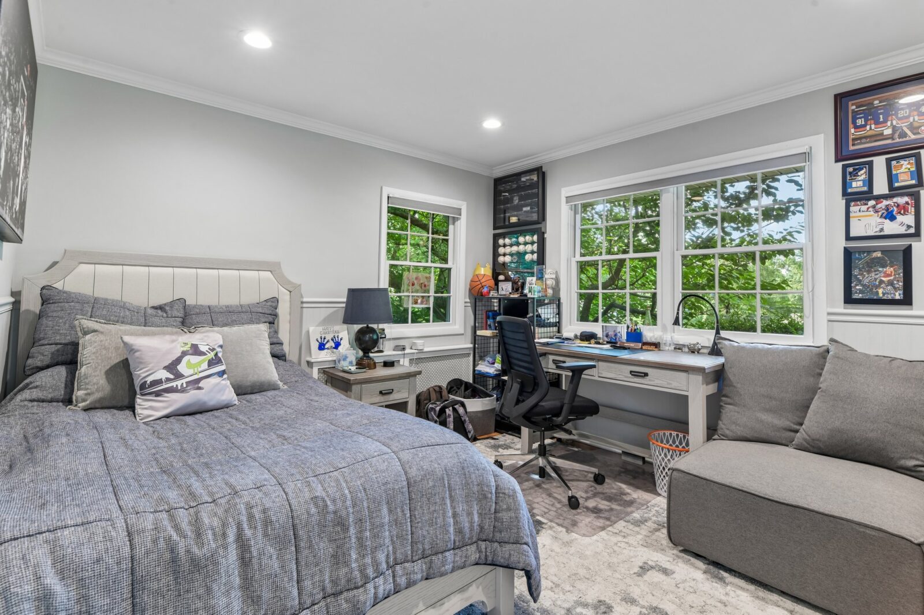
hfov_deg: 93.3
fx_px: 436
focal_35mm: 17
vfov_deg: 70.4
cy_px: 308
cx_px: 462
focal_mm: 17
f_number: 9
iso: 250
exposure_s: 1/3.33
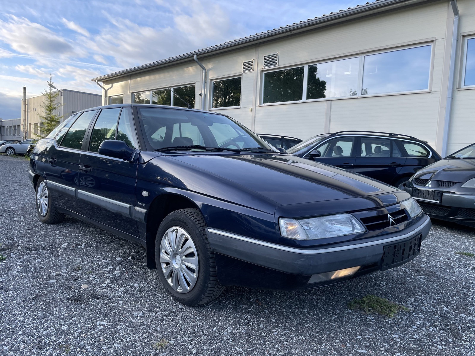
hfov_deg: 67.3
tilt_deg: -4.0
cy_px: 178
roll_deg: -3.5
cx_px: 238
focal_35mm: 26
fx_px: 357
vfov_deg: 53.1
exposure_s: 1/640
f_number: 1.6
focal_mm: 4.2
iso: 32
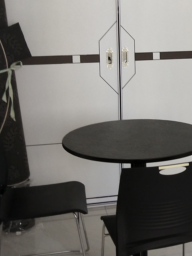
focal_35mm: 86
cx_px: 228
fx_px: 636
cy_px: 83
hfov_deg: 16.5
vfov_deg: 22.7
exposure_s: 1/50
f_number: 1.8
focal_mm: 3.95
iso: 193
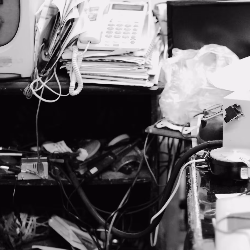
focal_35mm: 134
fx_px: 1095
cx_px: 220
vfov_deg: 13.0
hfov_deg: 12.9
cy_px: 161
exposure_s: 1/80
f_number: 1.4
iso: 800
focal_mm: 50
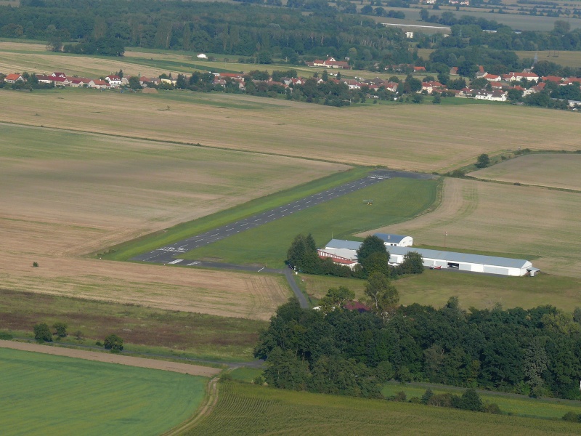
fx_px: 2199
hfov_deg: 15.1
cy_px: 218
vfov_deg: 11.3
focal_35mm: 131
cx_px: 290
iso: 100
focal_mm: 27.7
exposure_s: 1/500
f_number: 5.6
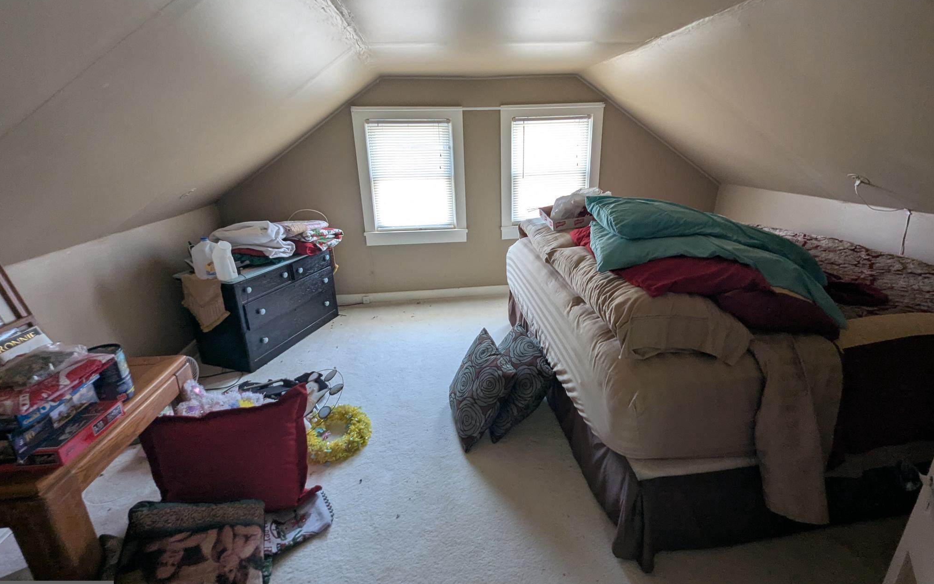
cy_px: 262
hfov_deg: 105.3
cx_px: 471
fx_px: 356
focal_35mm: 14
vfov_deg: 78.4
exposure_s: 1/28
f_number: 2.2
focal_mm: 1.95
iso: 48
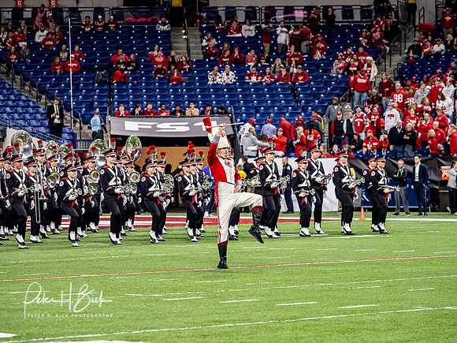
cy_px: 172
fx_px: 2376
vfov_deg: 8.2
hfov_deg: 11.0
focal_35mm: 180
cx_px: 228
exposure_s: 1/1000
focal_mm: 90
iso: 2000
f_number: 2.8
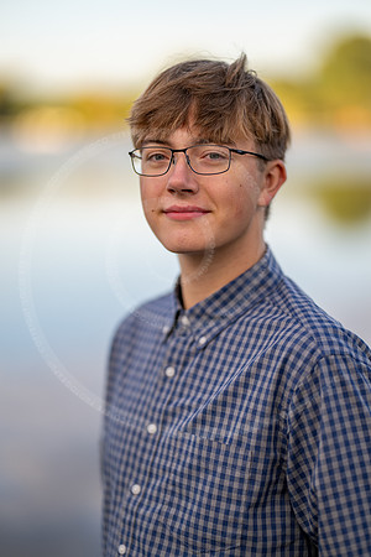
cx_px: 186
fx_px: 1314
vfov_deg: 23.9
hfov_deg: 16.1
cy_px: 278
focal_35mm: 85
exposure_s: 1/2000
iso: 100
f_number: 1.2
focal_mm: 85
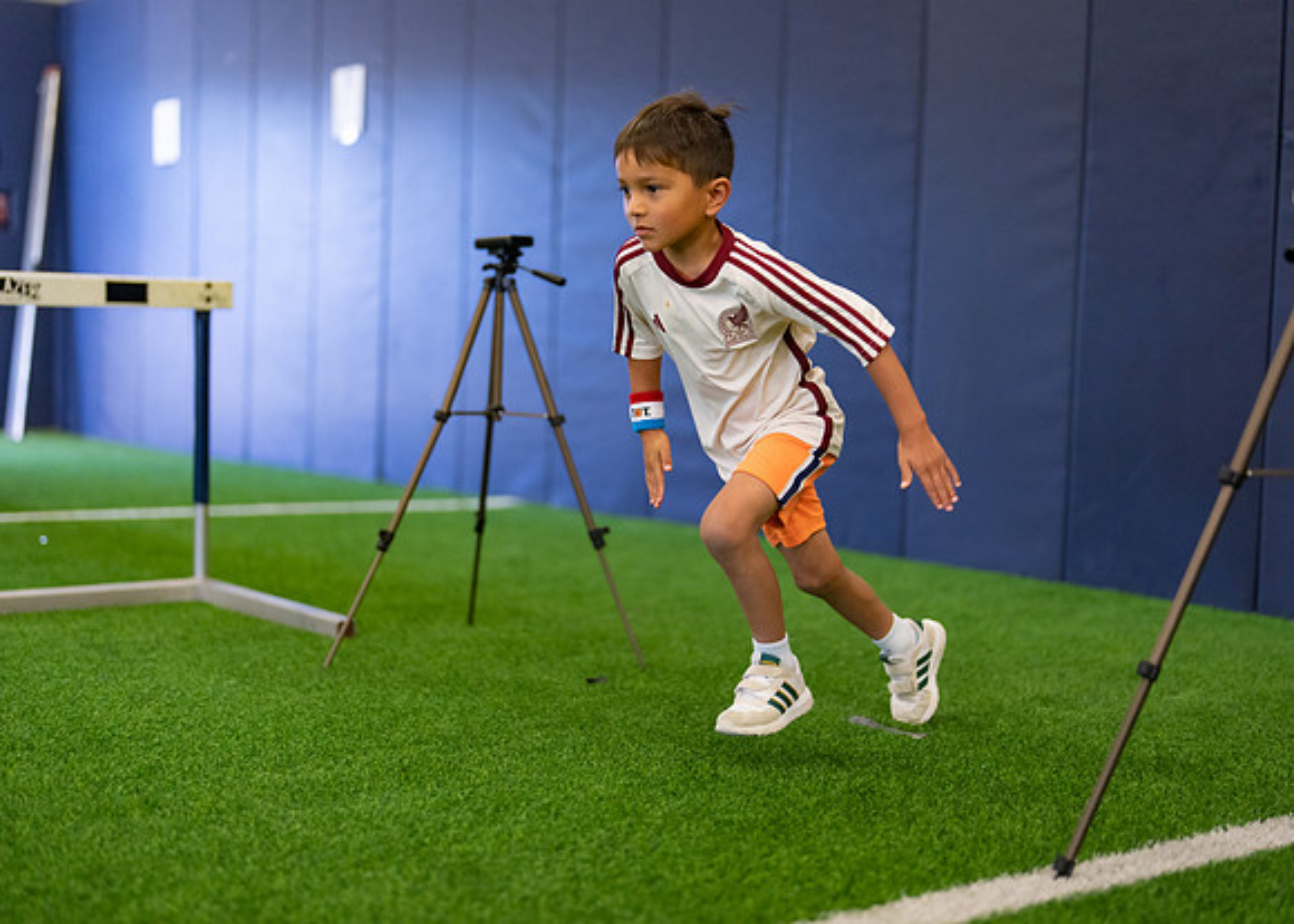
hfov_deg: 36.6
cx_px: 647
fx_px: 1957
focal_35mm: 53
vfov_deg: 26.6
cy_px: 462
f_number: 1.2
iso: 1600
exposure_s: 1/1000
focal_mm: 50
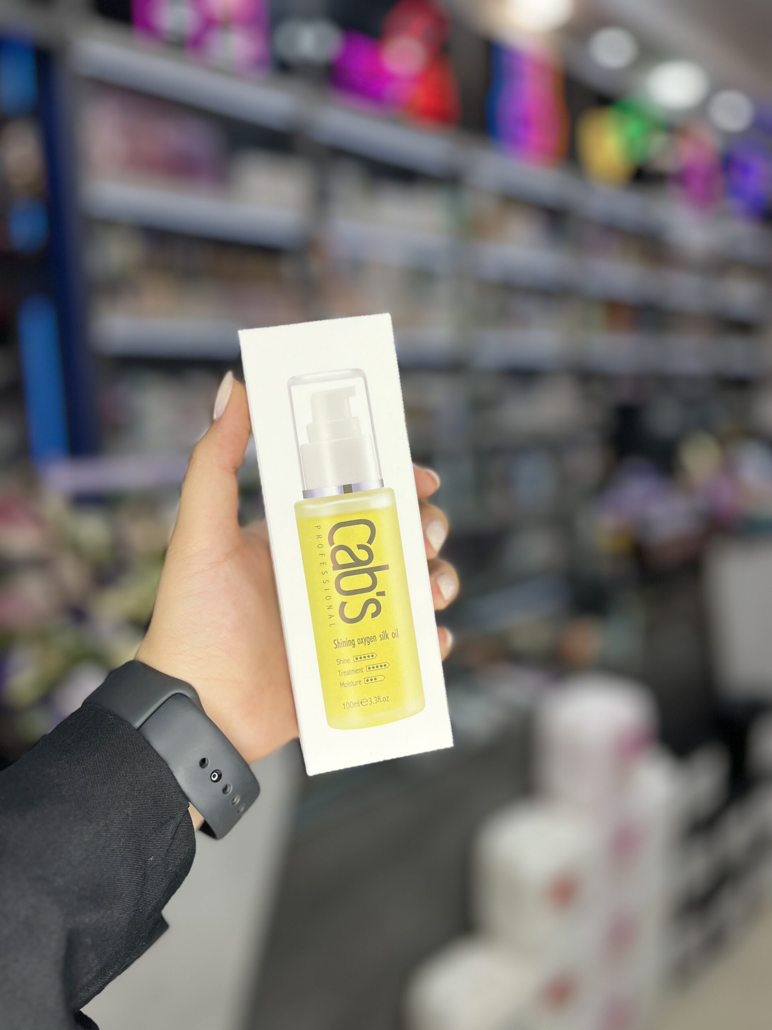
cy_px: 515
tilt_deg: -10.0
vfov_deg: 67.3
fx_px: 773
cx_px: 386
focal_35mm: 26
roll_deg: +1.4
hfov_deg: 53.1
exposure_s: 1/300
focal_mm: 5.1
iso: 50
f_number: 1.6
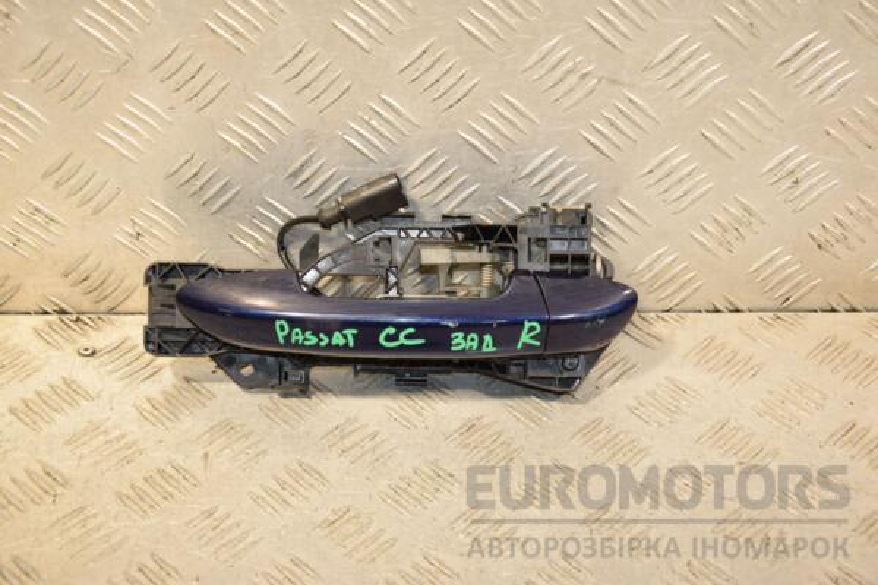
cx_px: 439
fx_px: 1756
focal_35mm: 72
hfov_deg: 28.1
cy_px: 292
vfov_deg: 18.9
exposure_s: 1/200
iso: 800
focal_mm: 48
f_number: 4.8
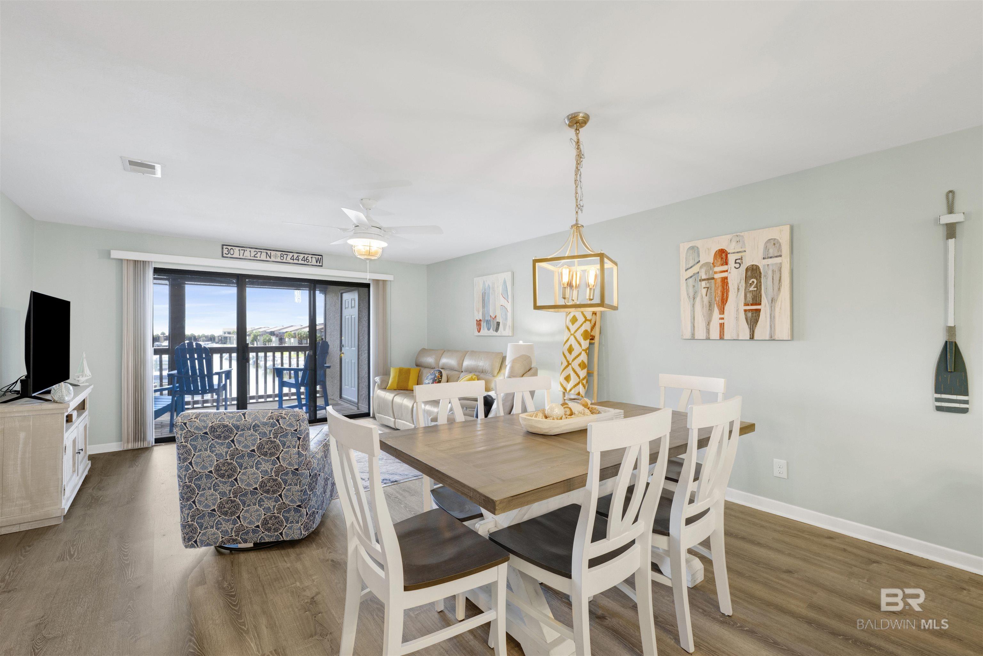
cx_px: 492
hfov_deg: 100.4
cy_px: 328
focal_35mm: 15
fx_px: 410
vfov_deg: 77.3
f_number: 11
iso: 400
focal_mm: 15
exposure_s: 1/4
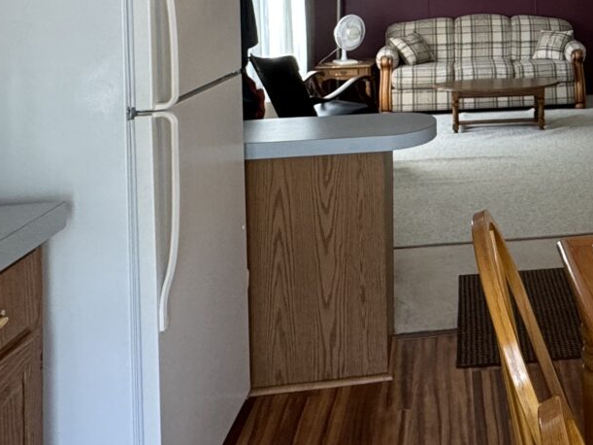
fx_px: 754
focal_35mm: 44
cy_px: -48
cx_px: 568
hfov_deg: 38.9
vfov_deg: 29.5
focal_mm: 2.22
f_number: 2.2
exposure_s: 1/120
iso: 200
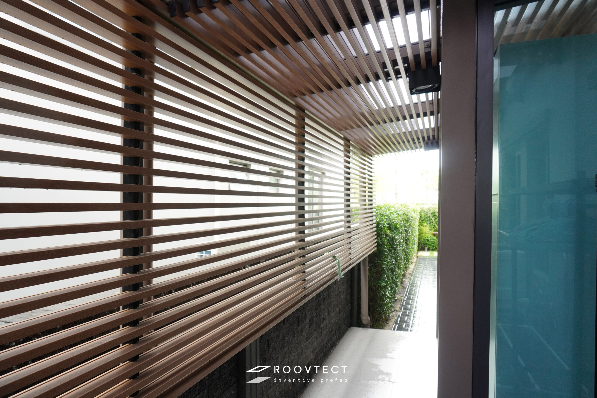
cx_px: 298
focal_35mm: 24
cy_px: 199
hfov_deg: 73.7
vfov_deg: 53.1
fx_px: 398
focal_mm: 16
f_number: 5.6
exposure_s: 1/100
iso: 1000
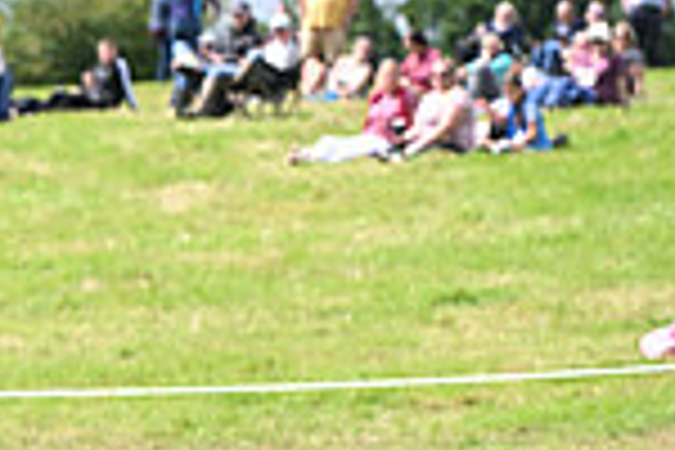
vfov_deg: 2.6
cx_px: -612
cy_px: 421
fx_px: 9787
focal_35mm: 522
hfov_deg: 3.9
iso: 250
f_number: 4.5
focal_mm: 135
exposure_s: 1/1250
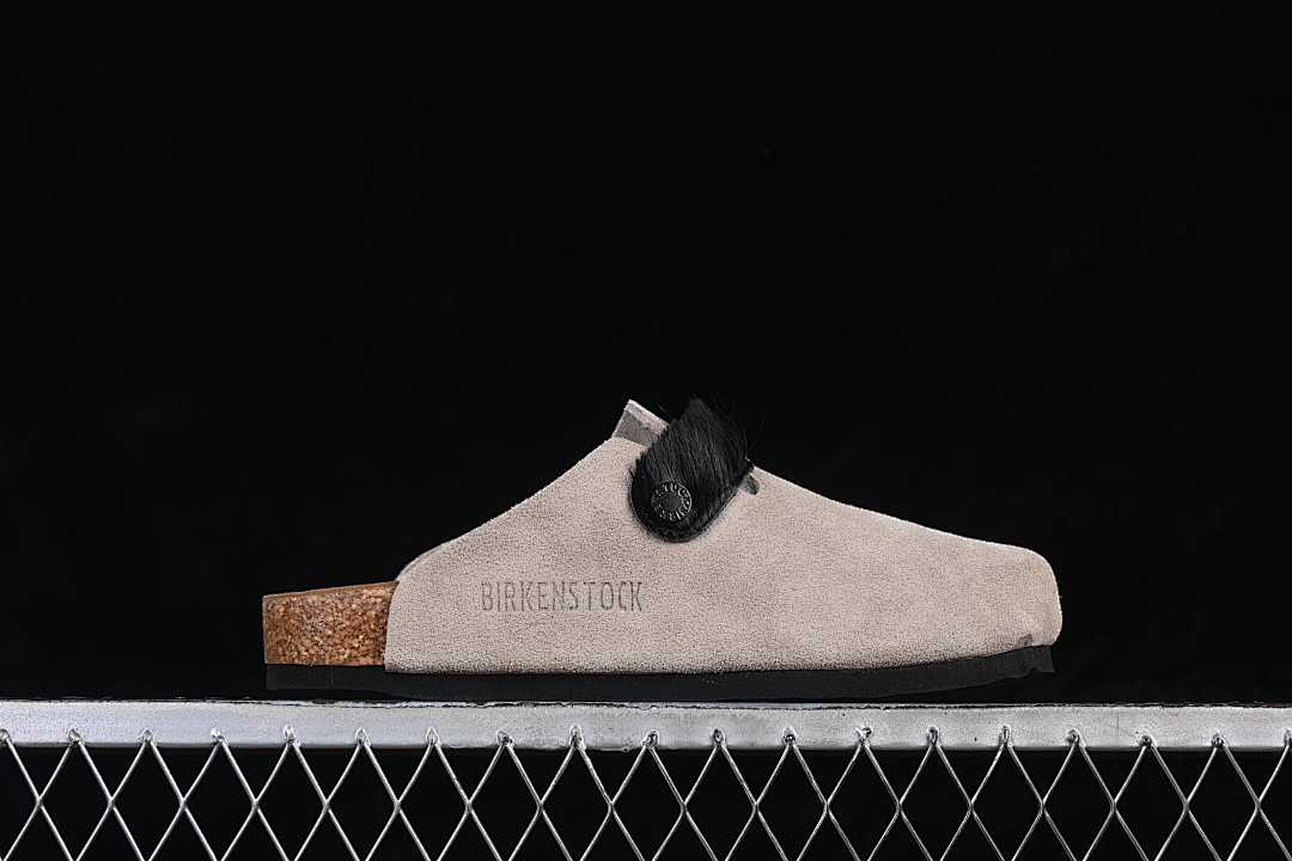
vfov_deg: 18.2
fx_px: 2691
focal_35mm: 75
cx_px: 646
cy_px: 430
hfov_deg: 27.0
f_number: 8
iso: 160
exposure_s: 1/80
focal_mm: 50
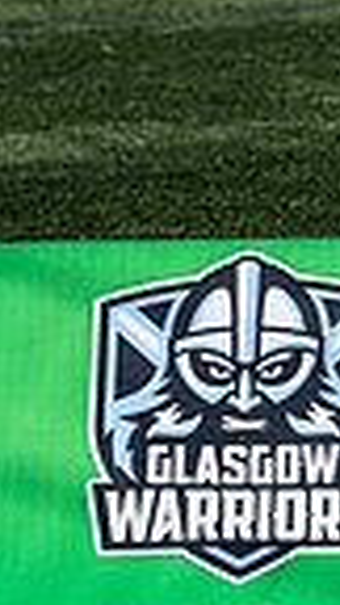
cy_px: 86
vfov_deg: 6.0
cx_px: 978
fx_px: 5738
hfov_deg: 3.3
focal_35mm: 358
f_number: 9
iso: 400
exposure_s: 1/640
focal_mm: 85
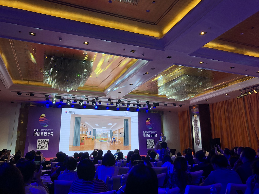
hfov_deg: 63.4
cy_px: 97
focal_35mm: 28
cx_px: 130
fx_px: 209
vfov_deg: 49.7
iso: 50
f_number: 1.8
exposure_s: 1/120
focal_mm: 4
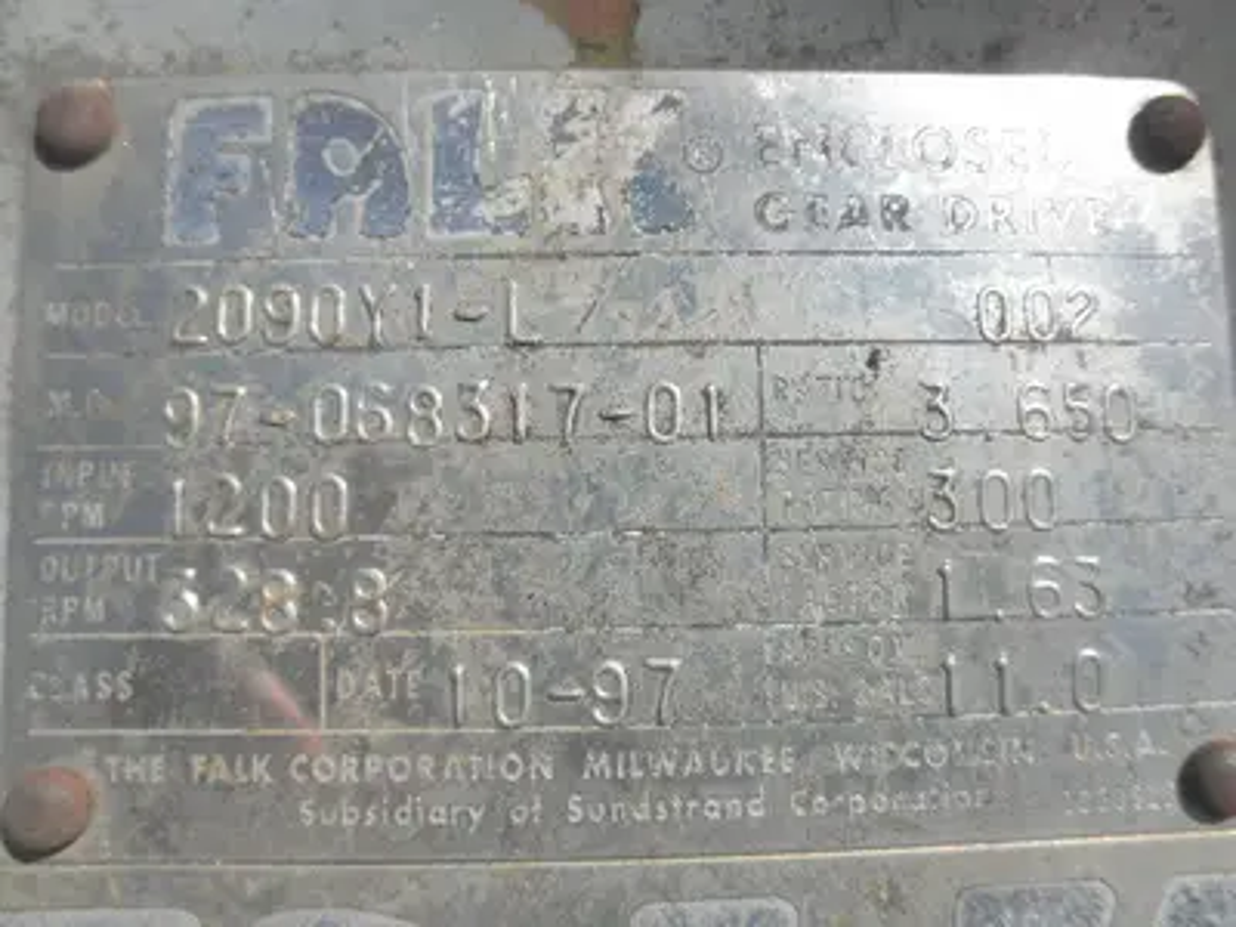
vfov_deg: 49.7
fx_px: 1000
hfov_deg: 63.4
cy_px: 464
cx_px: 618
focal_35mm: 28
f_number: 8.5
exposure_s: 1/250
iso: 64
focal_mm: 5
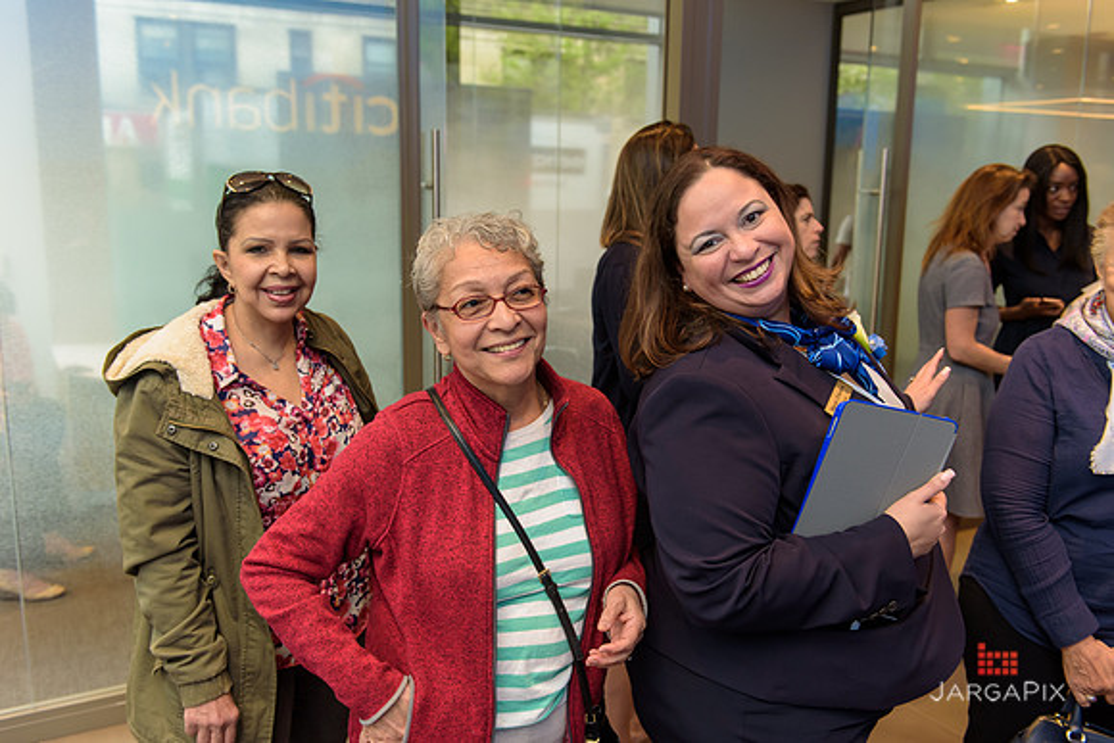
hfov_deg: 58.7
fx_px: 990
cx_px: 557
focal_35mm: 32
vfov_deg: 41.1
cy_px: 372
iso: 1000
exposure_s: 1/250
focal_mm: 32
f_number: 3.2
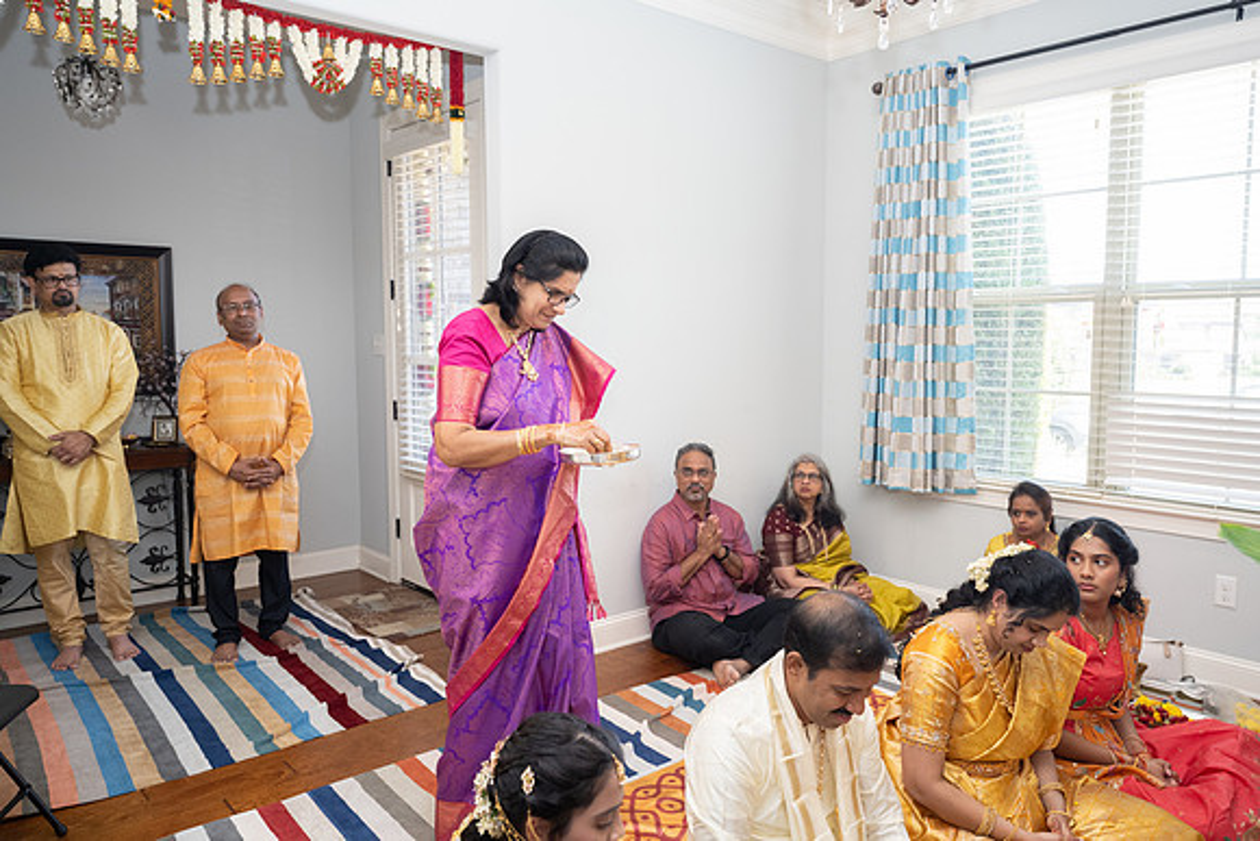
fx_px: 923
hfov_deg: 68.6
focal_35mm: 26
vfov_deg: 49.0
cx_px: 642
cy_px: 420
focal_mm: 25.5
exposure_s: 1/160
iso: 800
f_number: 4
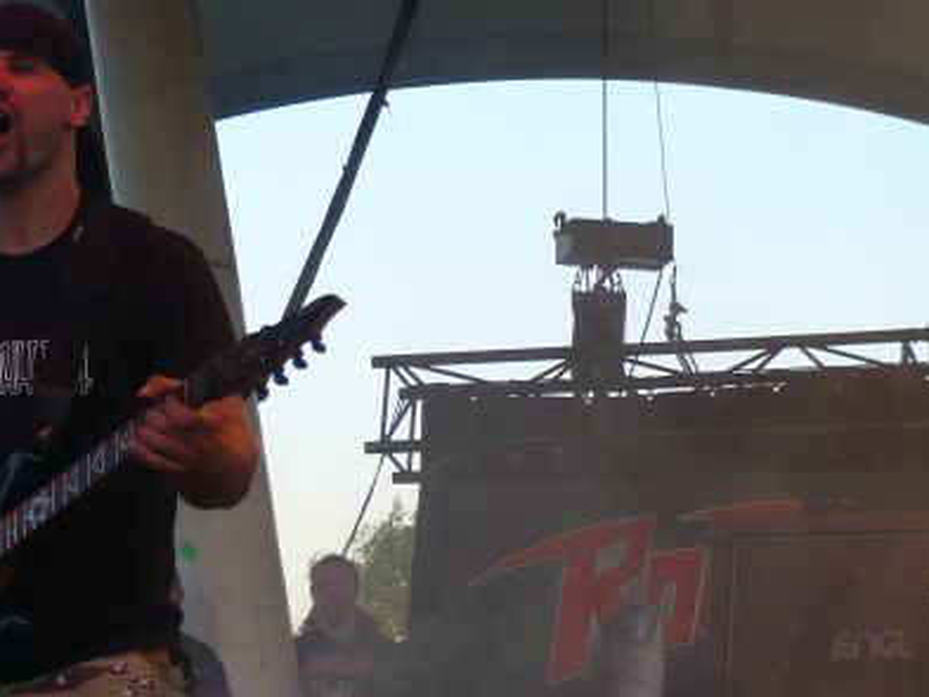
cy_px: 577
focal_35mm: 118
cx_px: -5
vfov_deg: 12.5
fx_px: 3168
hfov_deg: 16.3
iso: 100
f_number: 4.1
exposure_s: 1/60
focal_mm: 9.5
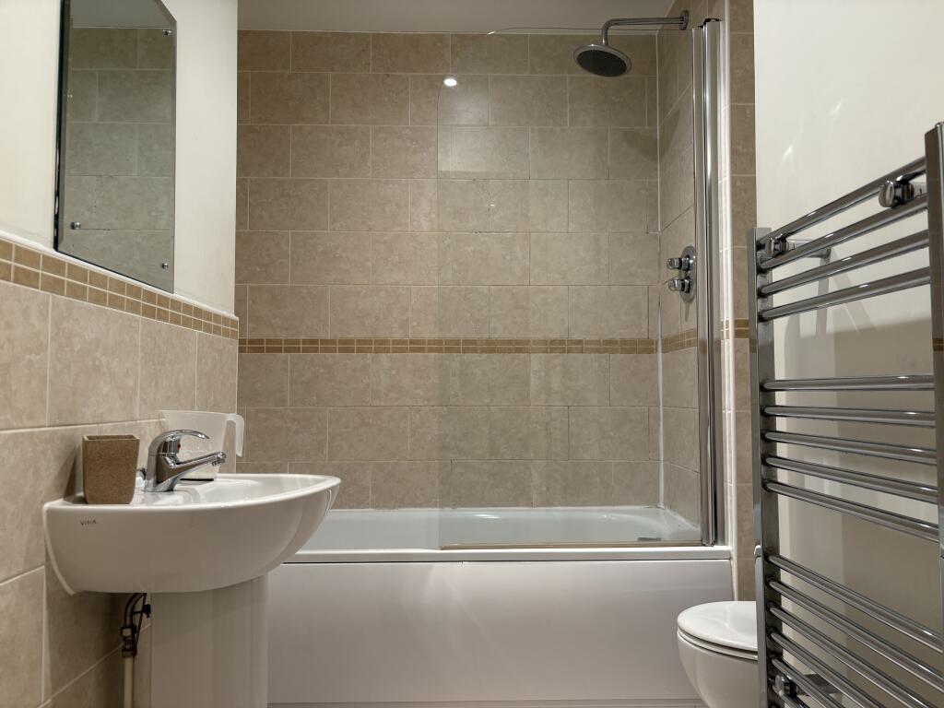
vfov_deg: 53.1
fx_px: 709
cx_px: 472
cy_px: 354
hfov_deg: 67.3
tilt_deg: +3.1
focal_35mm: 26
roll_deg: +0.6
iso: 125
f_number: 1.6
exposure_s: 1/50
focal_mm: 5.96
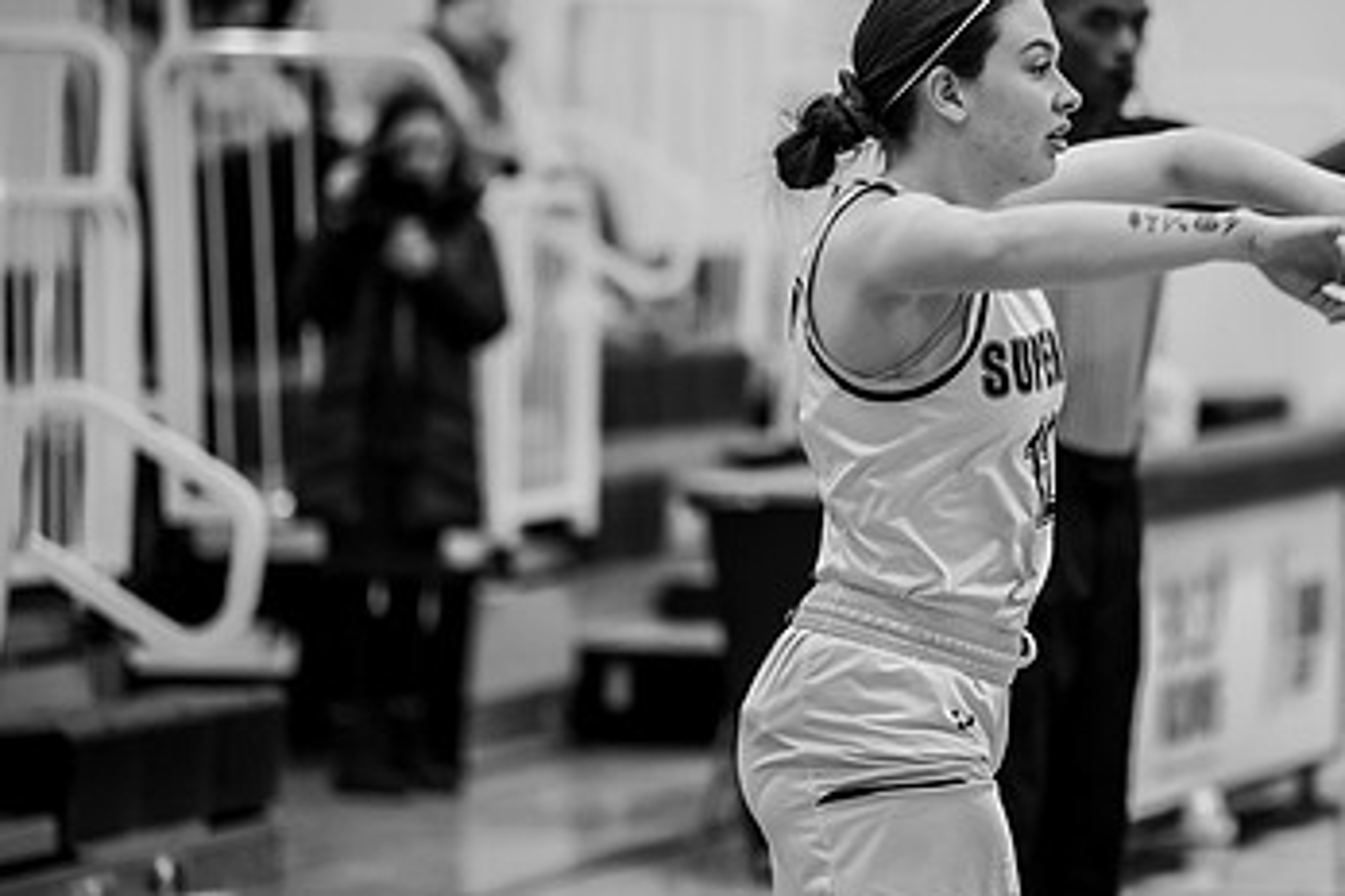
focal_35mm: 266
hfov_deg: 7.7
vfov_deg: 5.2
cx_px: 987
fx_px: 9937
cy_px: 432
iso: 1600
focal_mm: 150
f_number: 2.8
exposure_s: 1/640
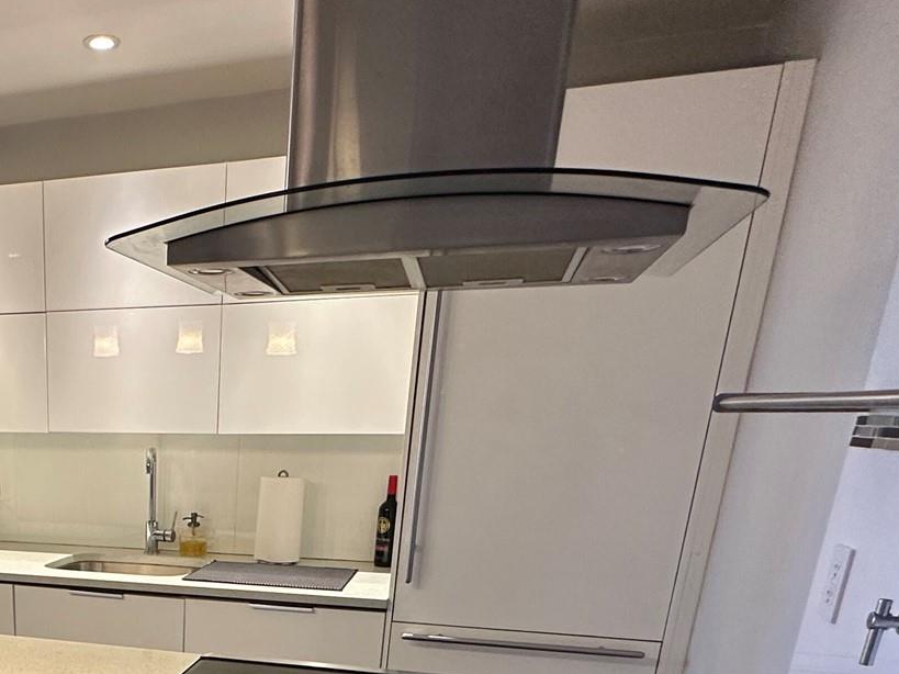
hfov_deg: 47.7
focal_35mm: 35
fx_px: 909
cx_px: 105
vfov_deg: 35.2
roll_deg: +0.5
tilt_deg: -19.3
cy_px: 730
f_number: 2.2
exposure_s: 1/60
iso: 200
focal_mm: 2.22
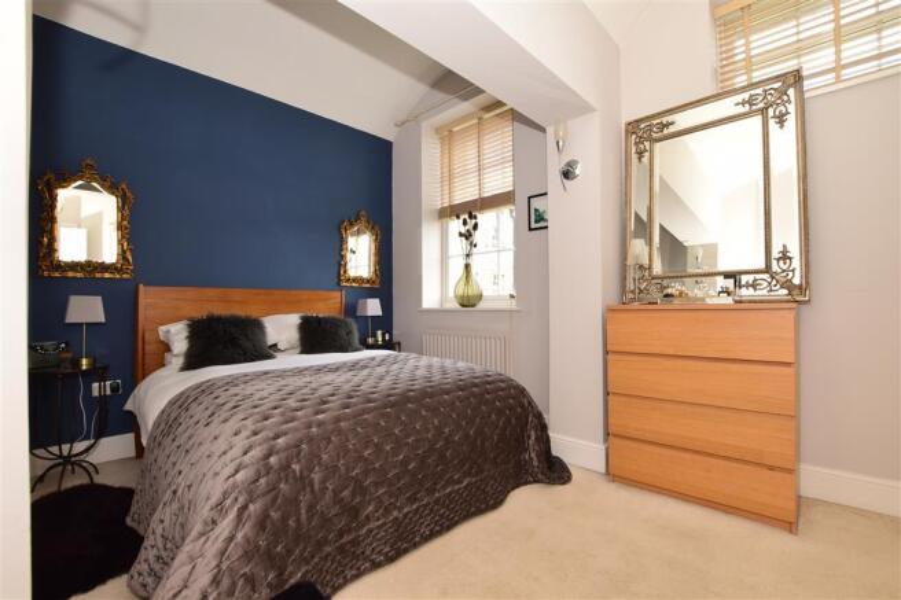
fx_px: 375
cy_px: 300
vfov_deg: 77.3
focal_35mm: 15
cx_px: 450
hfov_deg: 100.4
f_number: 7.1
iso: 400
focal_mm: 10
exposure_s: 1/20
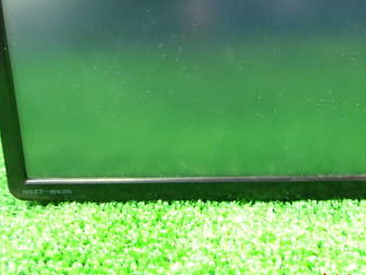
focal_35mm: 58
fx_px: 613
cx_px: 250
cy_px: 74
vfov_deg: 25.0
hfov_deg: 32.9
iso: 800
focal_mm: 6.37
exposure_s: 1/10
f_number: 2.5
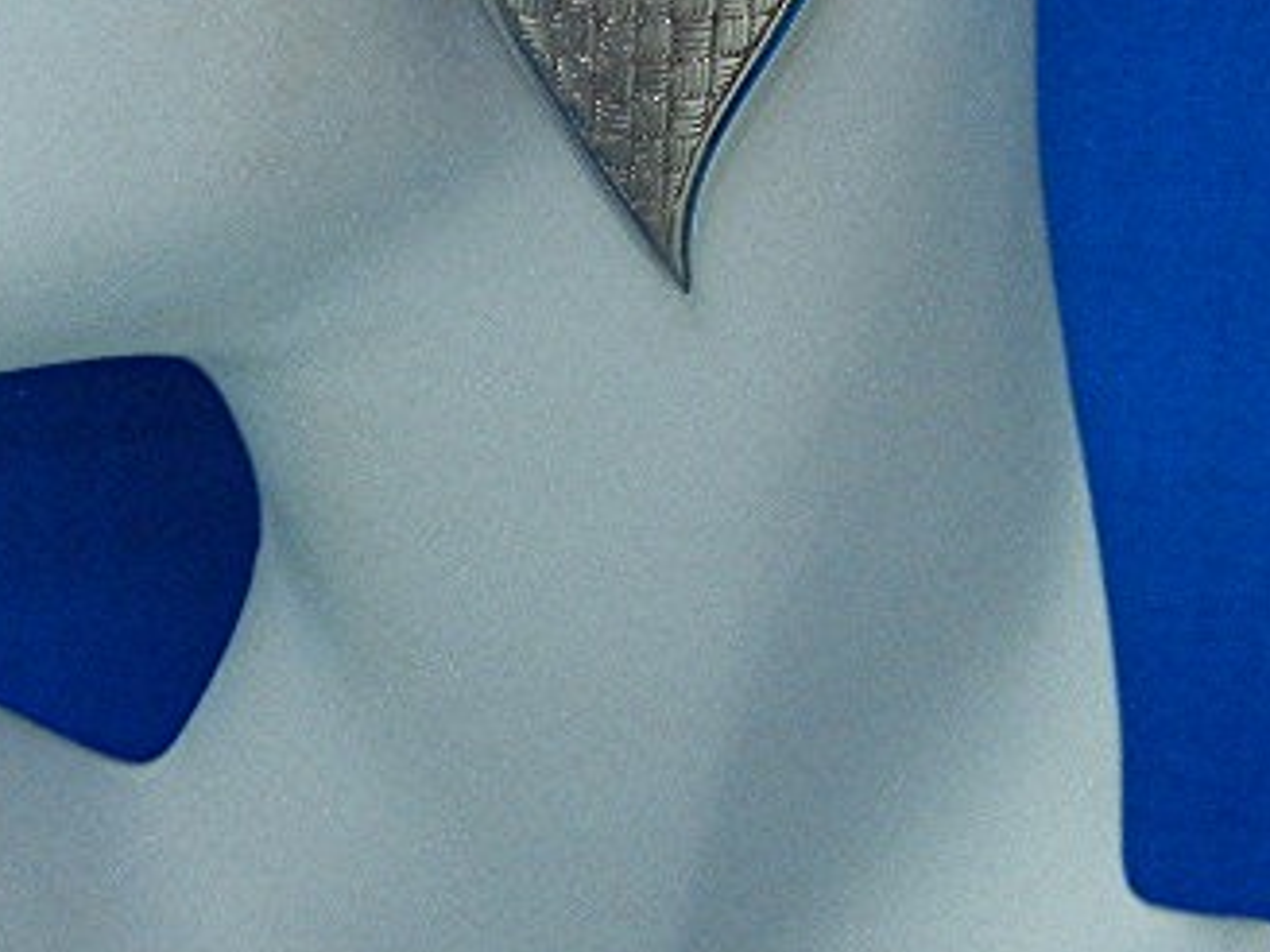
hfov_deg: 25.4
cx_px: 318
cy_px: 120
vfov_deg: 19.1
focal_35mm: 76
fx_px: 2788
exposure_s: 1/30
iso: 417
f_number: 7.4
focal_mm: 7.1
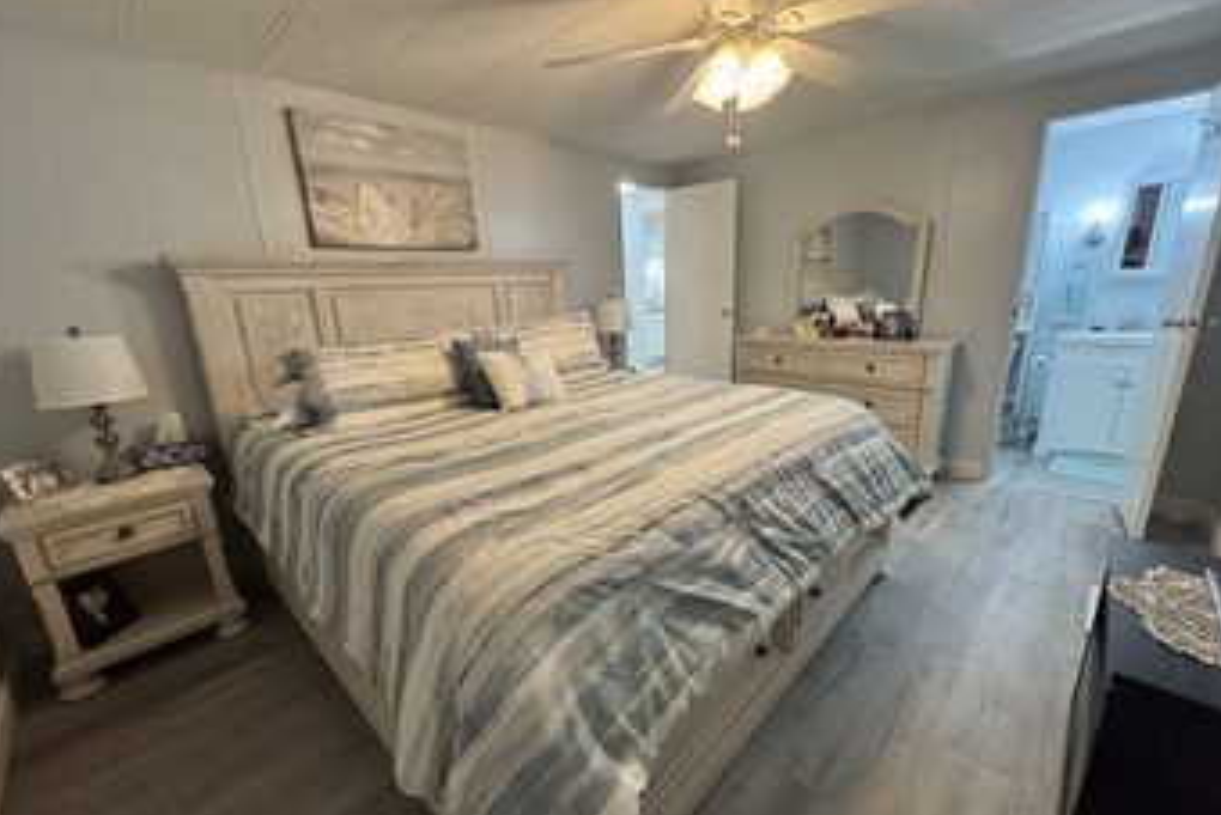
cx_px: 603
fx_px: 509
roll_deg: +2.6
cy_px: 425
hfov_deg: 100.4
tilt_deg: -14.7
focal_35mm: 15
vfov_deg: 77.3
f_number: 2.2
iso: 320
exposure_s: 1/60
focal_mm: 2.22
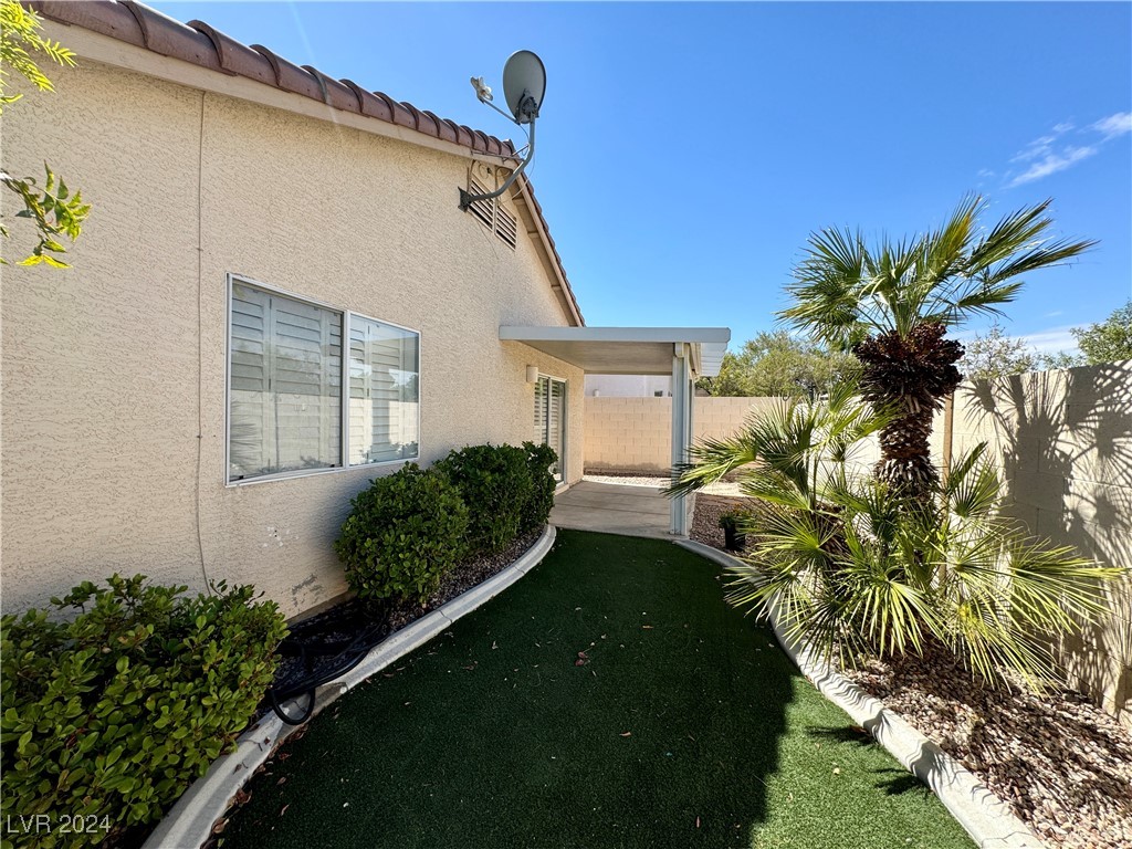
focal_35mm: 14
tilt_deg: -0.6
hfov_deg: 102.1
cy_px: 424
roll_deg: -0.3
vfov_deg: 85.7
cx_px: 566
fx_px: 458
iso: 50
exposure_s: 1/1034
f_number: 2.2
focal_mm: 2.22
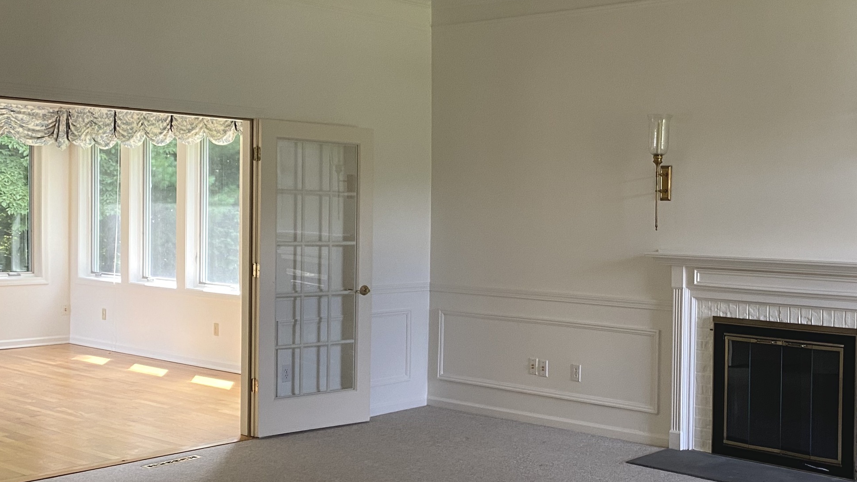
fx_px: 1023
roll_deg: -0.7
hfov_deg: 44.1
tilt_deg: -2.0
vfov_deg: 26.5
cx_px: 634
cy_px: 239
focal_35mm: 45
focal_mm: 4.25
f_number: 1.8
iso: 80
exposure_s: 1/60
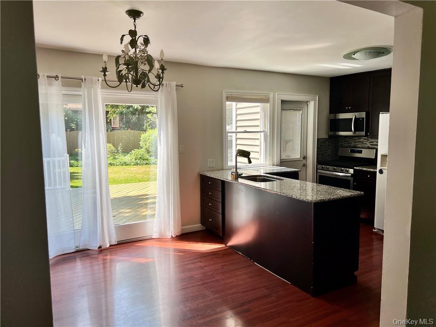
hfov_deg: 67.3
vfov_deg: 53.1
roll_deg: +0.8
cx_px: 218
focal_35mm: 26
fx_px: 327
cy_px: 164
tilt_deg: -6.2
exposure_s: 1/323
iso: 50
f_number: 1.5
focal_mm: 5.7
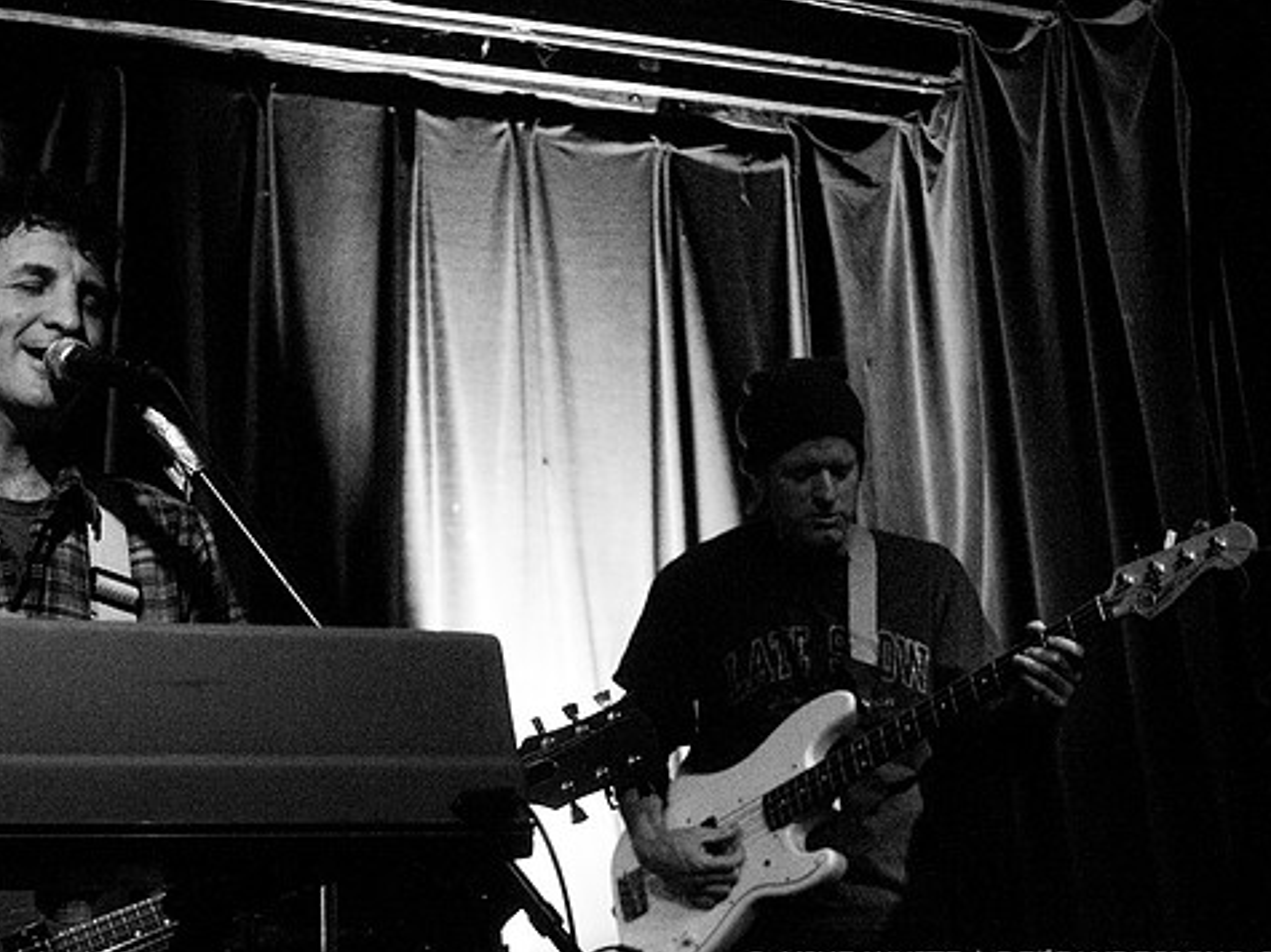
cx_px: 559
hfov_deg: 31.4
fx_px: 2261
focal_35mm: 62
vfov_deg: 23.8
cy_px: 472
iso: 2500
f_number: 2.8
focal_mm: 35
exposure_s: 1/60
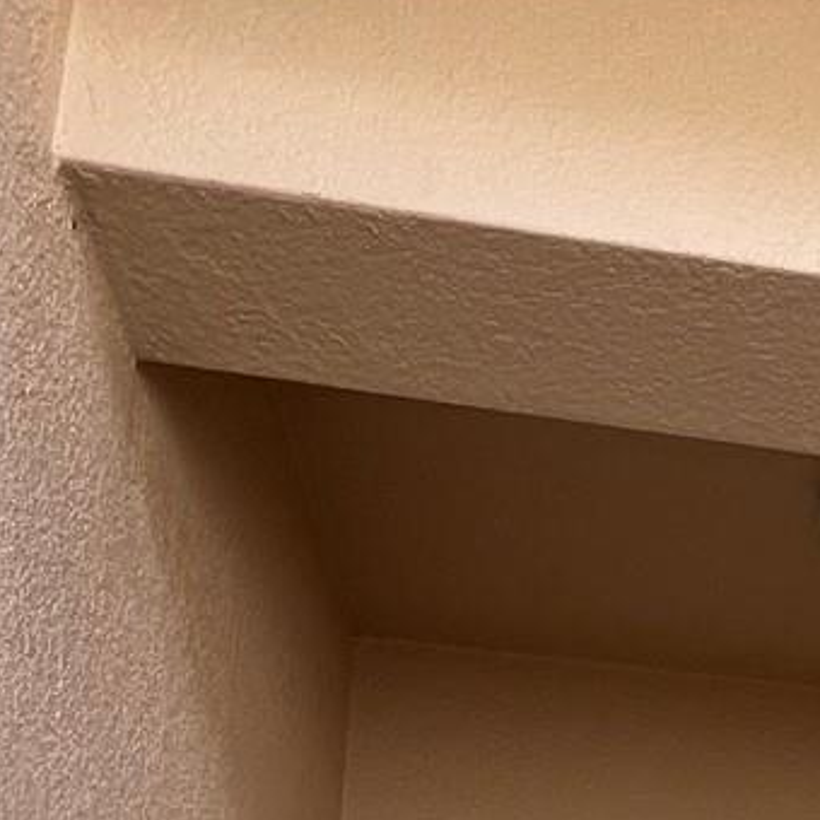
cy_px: 1425
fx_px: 1447
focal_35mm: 54
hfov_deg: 27.8
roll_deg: +1.0
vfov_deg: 21.9
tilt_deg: +11.3
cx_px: 977
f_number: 1.8
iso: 32
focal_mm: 1.57
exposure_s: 1/99
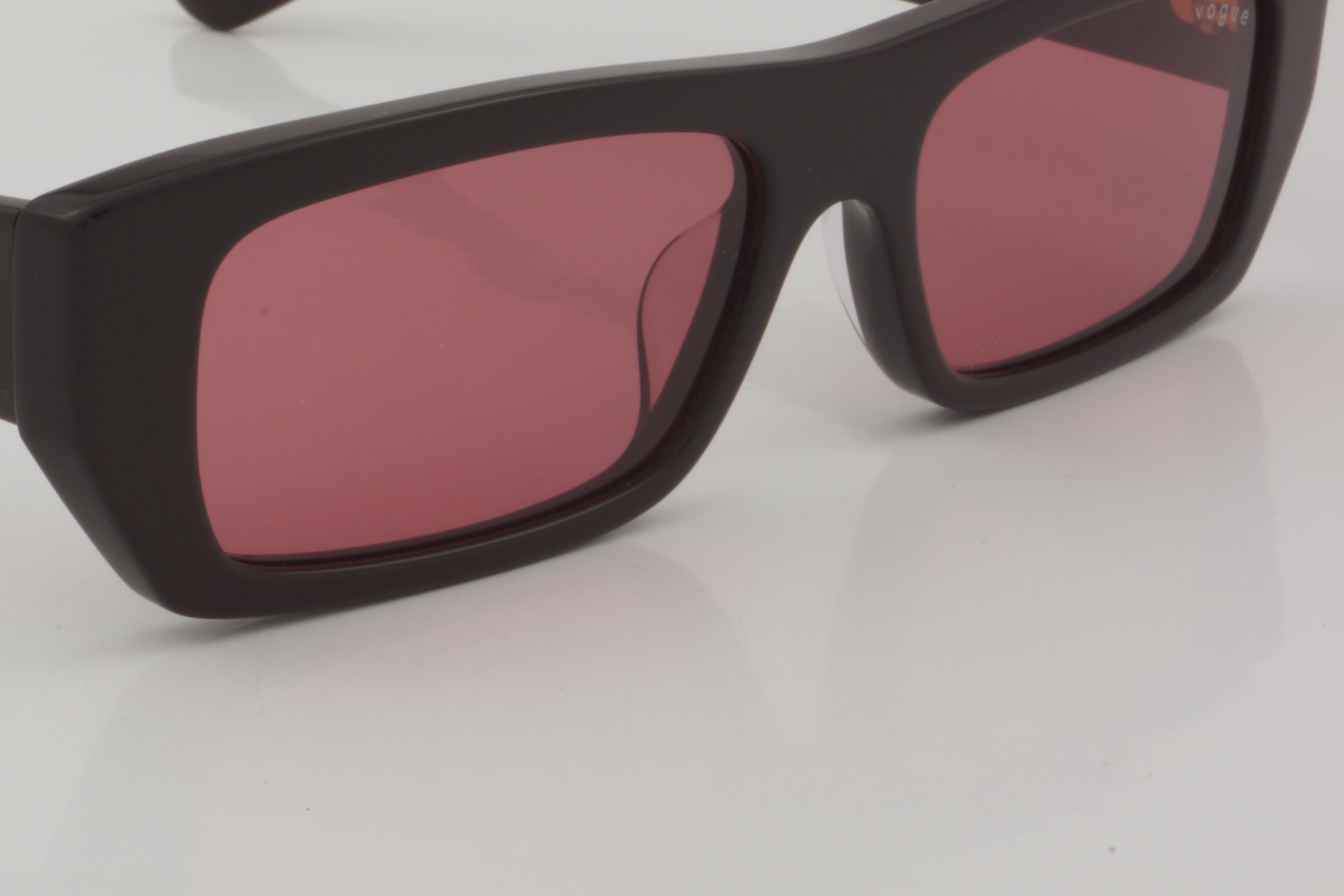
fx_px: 4256
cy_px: 258
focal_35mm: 114
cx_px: 330
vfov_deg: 12.0
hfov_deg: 17.8
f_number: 32
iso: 100
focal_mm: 50
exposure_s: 1/3
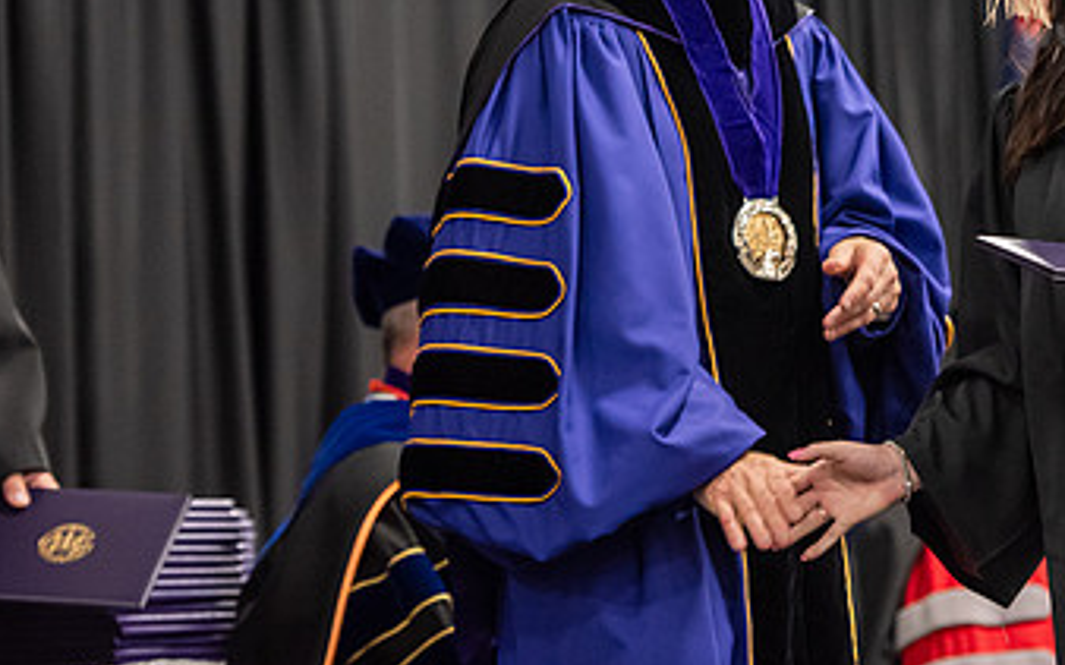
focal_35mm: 196
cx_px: 876
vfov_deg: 6.7
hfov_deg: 10.7
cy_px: 99
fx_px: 5687
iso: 3200
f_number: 3.2
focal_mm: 112
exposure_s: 1/200
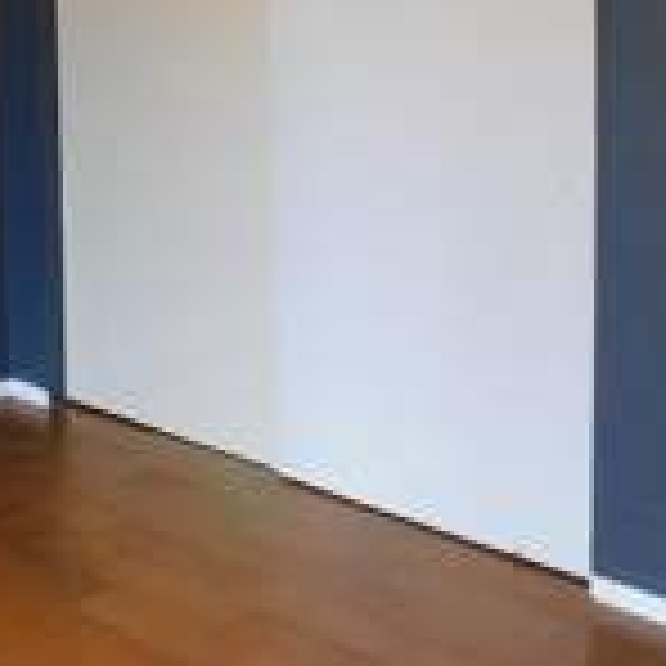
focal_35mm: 66
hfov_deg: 25.4
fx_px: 1437
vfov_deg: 24.9
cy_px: 9
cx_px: 81
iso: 200
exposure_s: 1/30
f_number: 3
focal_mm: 4
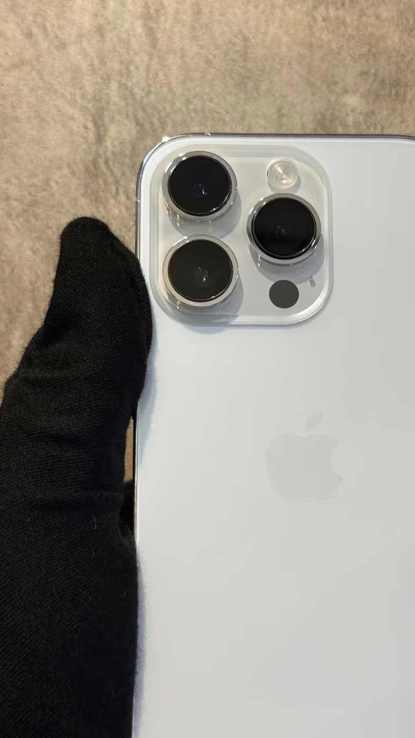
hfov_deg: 19.9
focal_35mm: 60
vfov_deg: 34.8
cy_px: 420
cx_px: 292
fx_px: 1175
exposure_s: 1/100
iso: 80
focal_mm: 6.76
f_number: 1.78
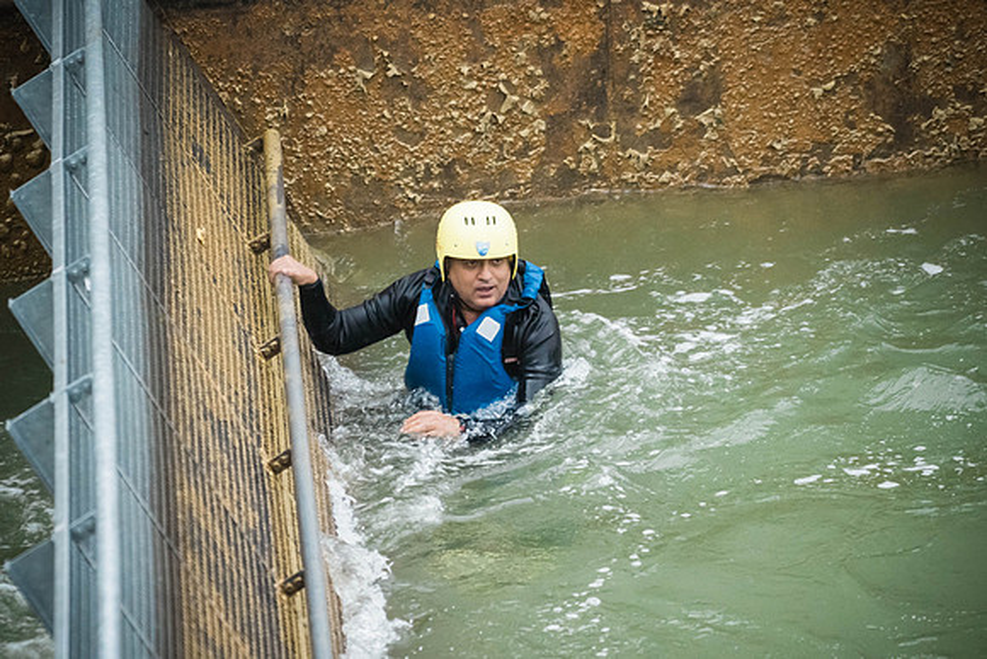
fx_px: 8227
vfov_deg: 4.6
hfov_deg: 6.9
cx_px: 494
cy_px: 330
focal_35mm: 300
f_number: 4
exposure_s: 1/3200
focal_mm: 200
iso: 2500
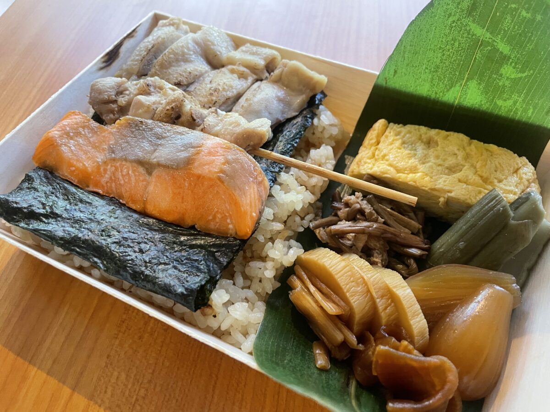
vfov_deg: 53.1
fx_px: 413
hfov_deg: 67.3
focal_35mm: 26
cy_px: 206
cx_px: 275
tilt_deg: -54.4
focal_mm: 4.2
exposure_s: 1/33
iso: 400
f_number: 1.6
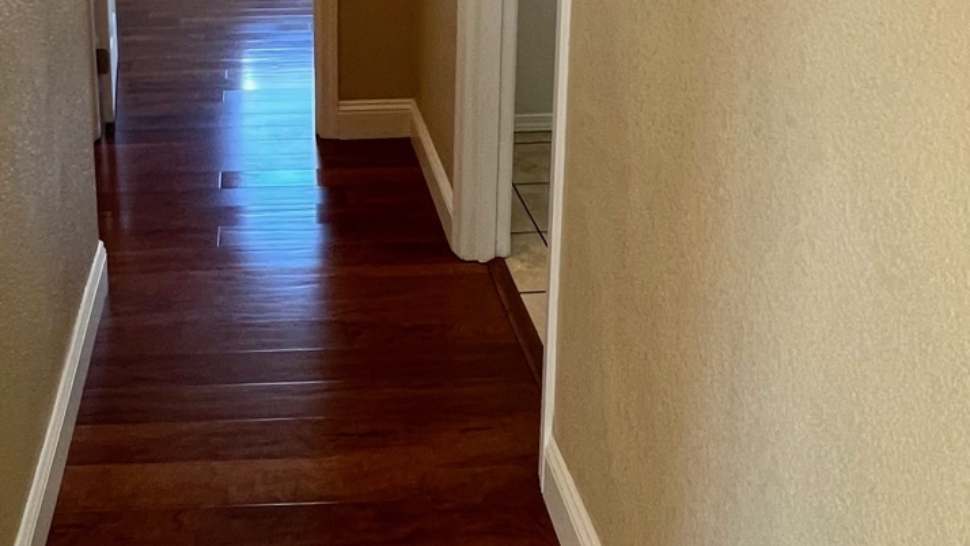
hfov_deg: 49.0
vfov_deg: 27.6
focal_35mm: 40
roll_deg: +1.2
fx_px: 1029
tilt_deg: -13.4
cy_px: -31
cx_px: 274
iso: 160
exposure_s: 1/60
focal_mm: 1.57
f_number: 1.8
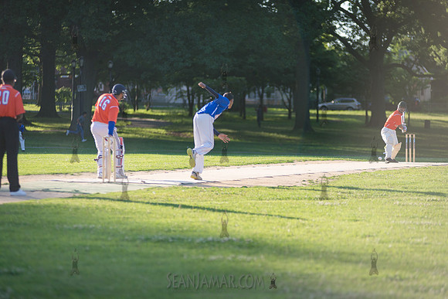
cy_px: 150
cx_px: 224
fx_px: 2116
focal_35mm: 170
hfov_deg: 12.1
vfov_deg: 8.1
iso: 400
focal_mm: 170
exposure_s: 1/3200
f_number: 2.8
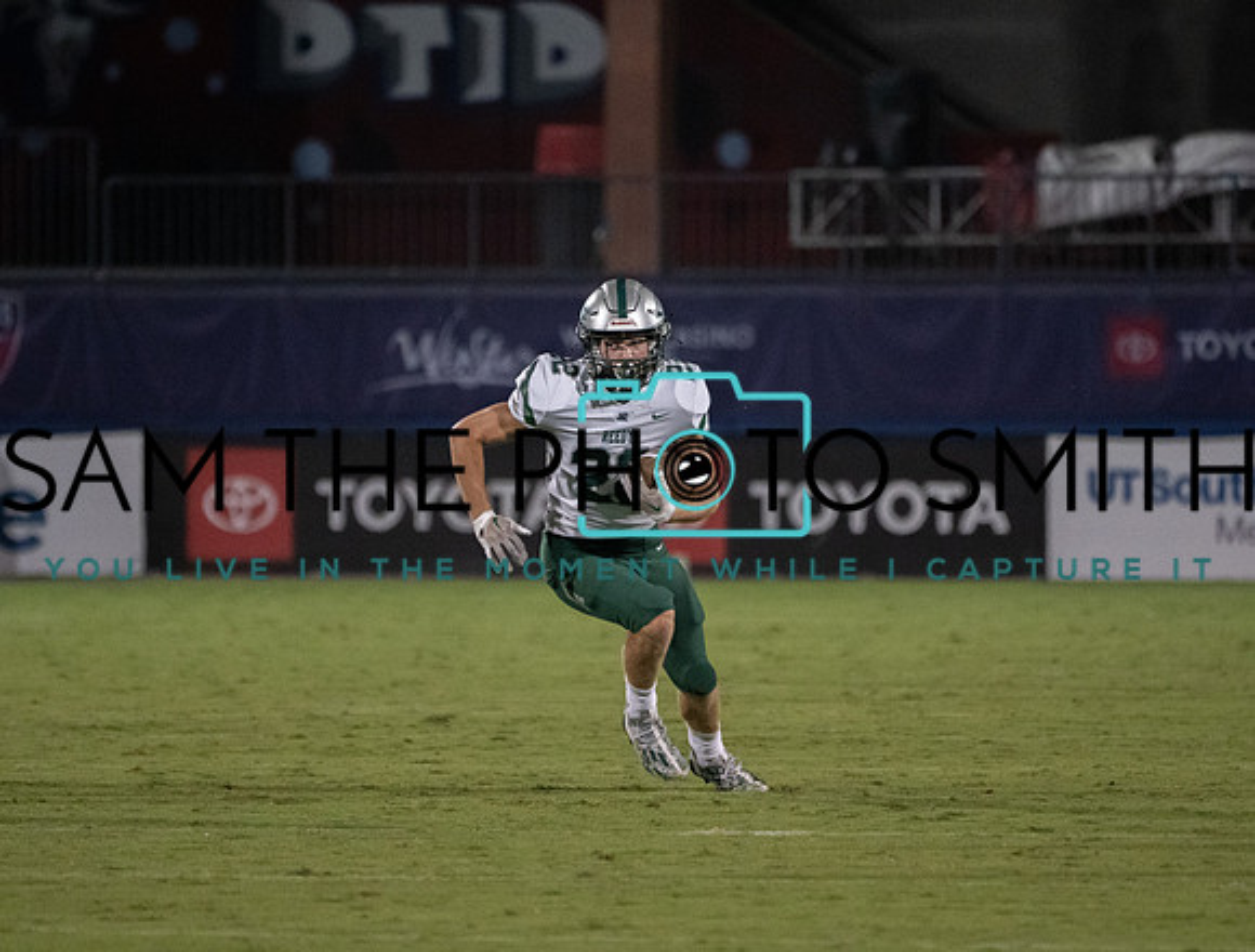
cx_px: 666
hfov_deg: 3.6
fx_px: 20227
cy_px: 522
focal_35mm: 556
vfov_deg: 2.7
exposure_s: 1/1000
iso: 12800
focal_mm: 400
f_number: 5.6
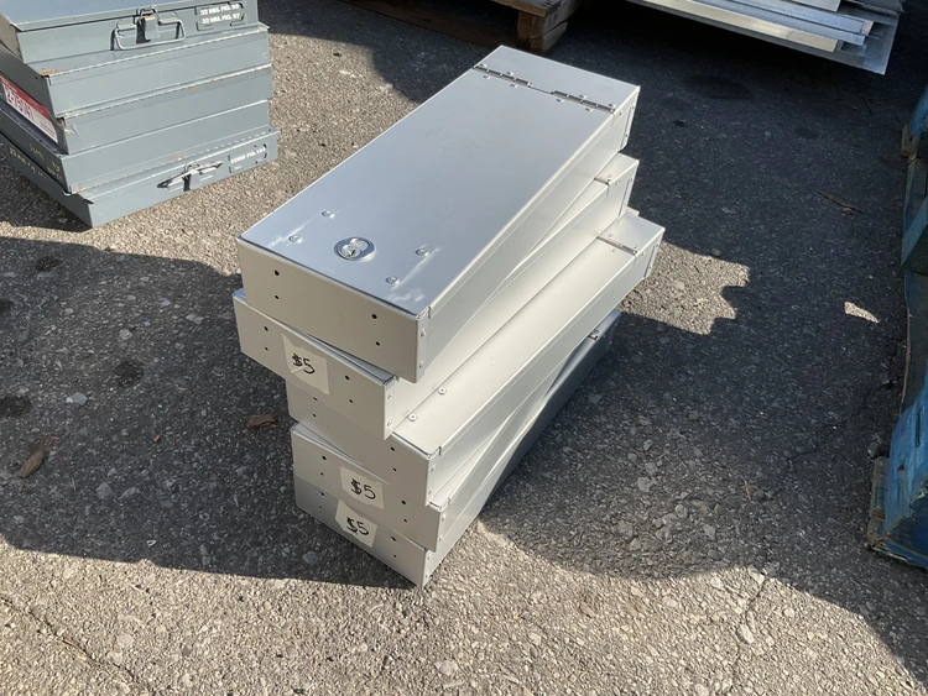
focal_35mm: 29
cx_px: 464
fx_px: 778
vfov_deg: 48.3
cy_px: 348
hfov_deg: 61.6
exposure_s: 1/1342
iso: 25
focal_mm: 3
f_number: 1.8
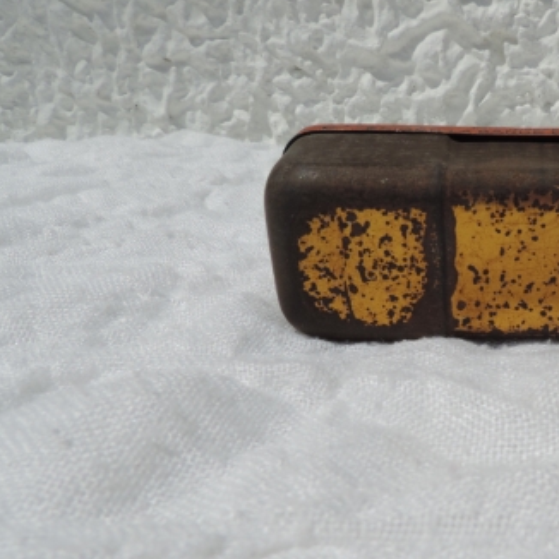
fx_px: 713
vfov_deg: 42.6
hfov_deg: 40.0
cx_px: 494
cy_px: 334
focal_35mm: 39
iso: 80
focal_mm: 4.3
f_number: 4.7
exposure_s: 1/1600
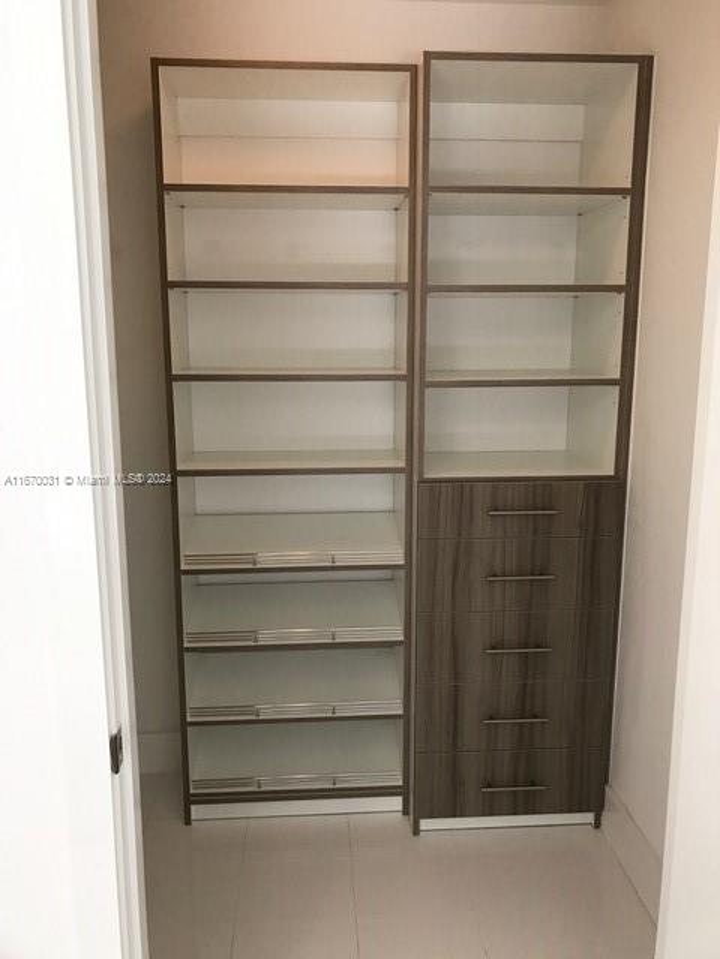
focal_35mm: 28
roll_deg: -0.6
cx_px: 360
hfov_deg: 49.7
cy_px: 480
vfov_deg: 63.4
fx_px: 777
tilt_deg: -8.9
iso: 25
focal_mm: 3.99
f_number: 1.8
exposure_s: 1/40
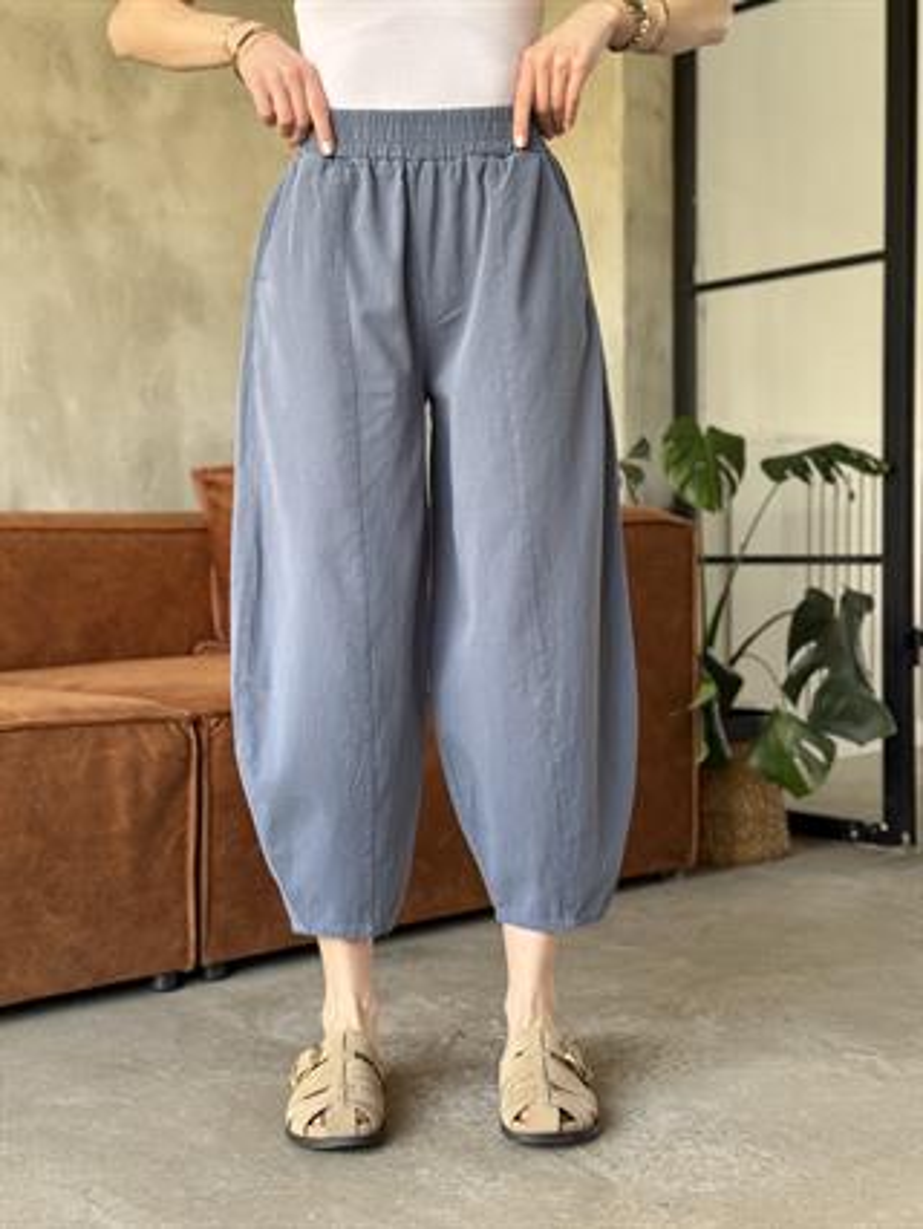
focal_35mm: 48
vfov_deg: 39.6
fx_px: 1705
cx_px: 462
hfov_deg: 30.3
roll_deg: +0.6
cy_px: 614
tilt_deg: -2.2
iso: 250
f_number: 1.78
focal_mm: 6.76
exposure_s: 1/60
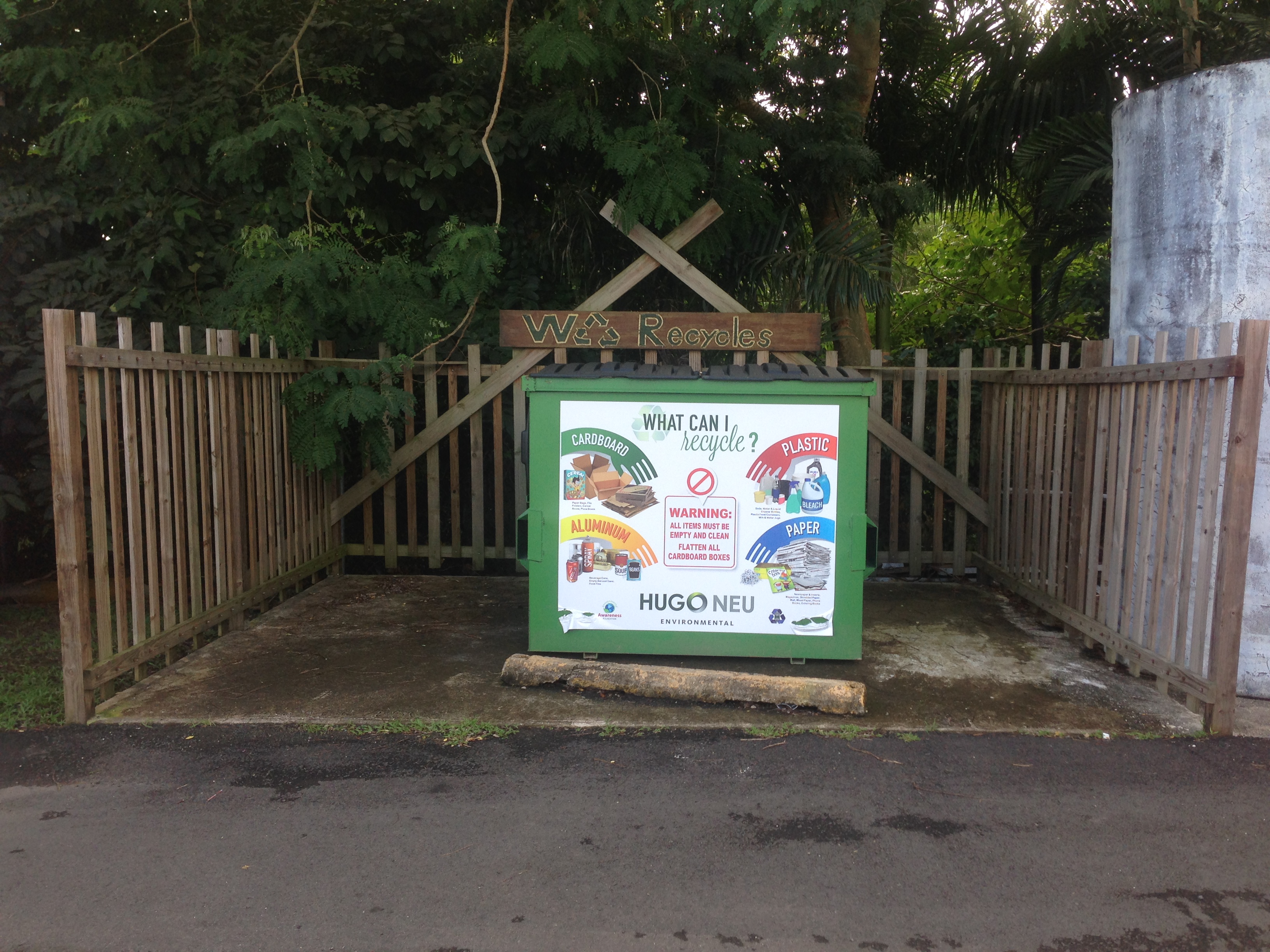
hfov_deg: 55.4
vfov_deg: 42.9
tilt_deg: -5.4
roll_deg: +0.8
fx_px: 1211
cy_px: 476
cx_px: 635
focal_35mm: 33
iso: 50
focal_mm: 4.12
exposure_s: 1/175
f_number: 2.4
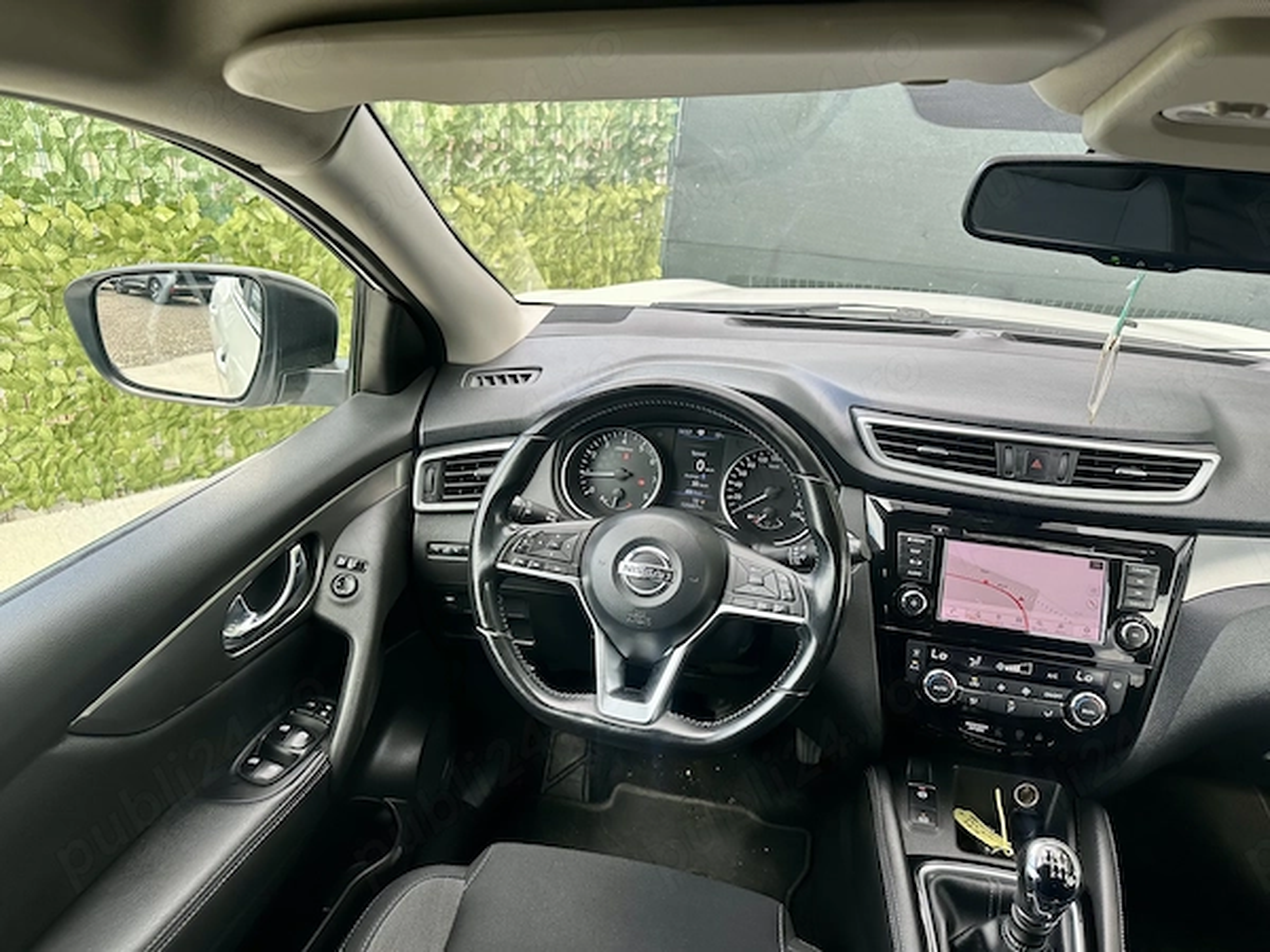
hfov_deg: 71.6
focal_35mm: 24
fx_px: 881
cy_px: 476
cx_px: 635
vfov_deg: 56.8
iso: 64
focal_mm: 6.86
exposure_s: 1/167
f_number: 1.78
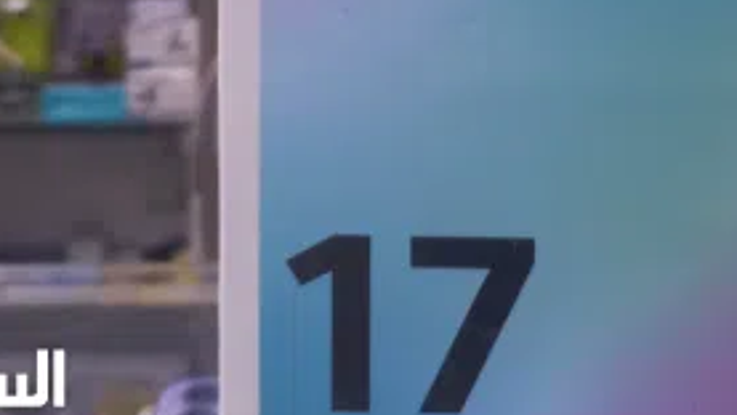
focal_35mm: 63
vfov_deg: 18.4
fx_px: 1232
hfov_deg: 33.1
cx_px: 466
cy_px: -35
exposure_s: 1/50
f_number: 2
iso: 160
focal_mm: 4.6
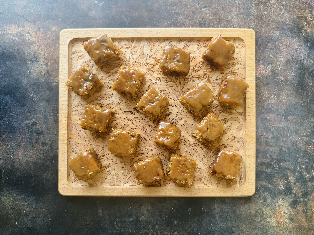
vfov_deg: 56.8
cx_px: 157
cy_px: 118
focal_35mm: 24
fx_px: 218
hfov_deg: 71.6
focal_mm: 6.76
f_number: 1.78
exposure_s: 1/176
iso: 64
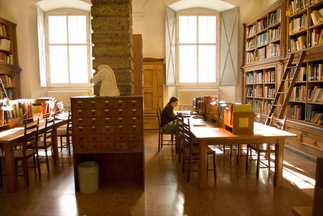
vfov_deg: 50.5
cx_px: 162
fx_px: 229
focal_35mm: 26
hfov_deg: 70.4
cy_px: 108
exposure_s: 1/125
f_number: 2.8
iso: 400
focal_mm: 17
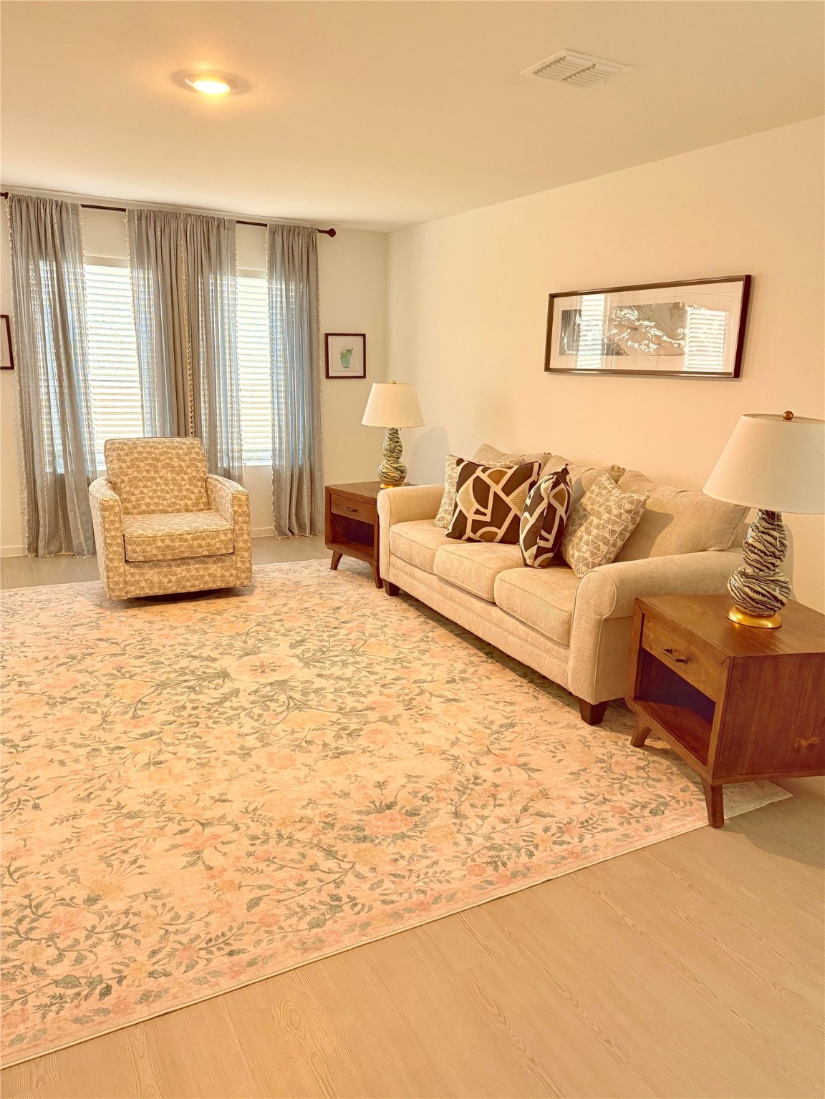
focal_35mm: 24
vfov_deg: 71.6
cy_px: 550
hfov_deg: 56.8
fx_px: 763
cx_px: 412
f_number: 1.78
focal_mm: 6.76
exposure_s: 1/120
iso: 400
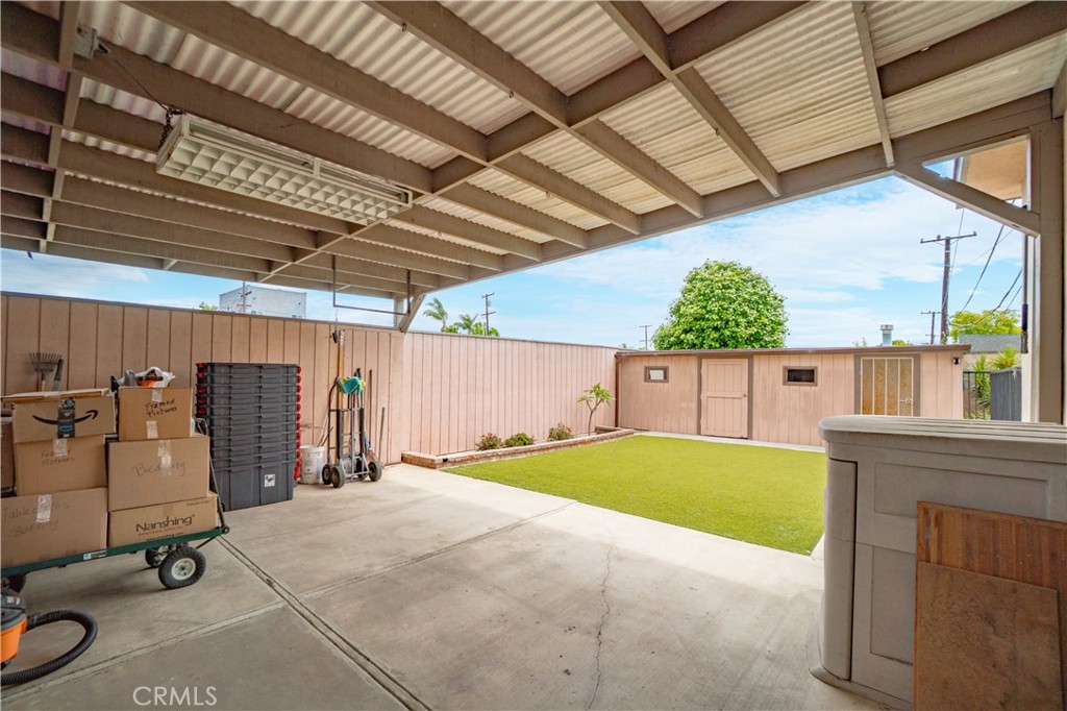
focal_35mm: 15
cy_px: 356
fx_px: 444
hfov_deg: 100.4
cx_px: 534
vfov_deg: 77.3
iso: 100
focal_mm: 10
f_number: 7.1
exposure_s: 1/320
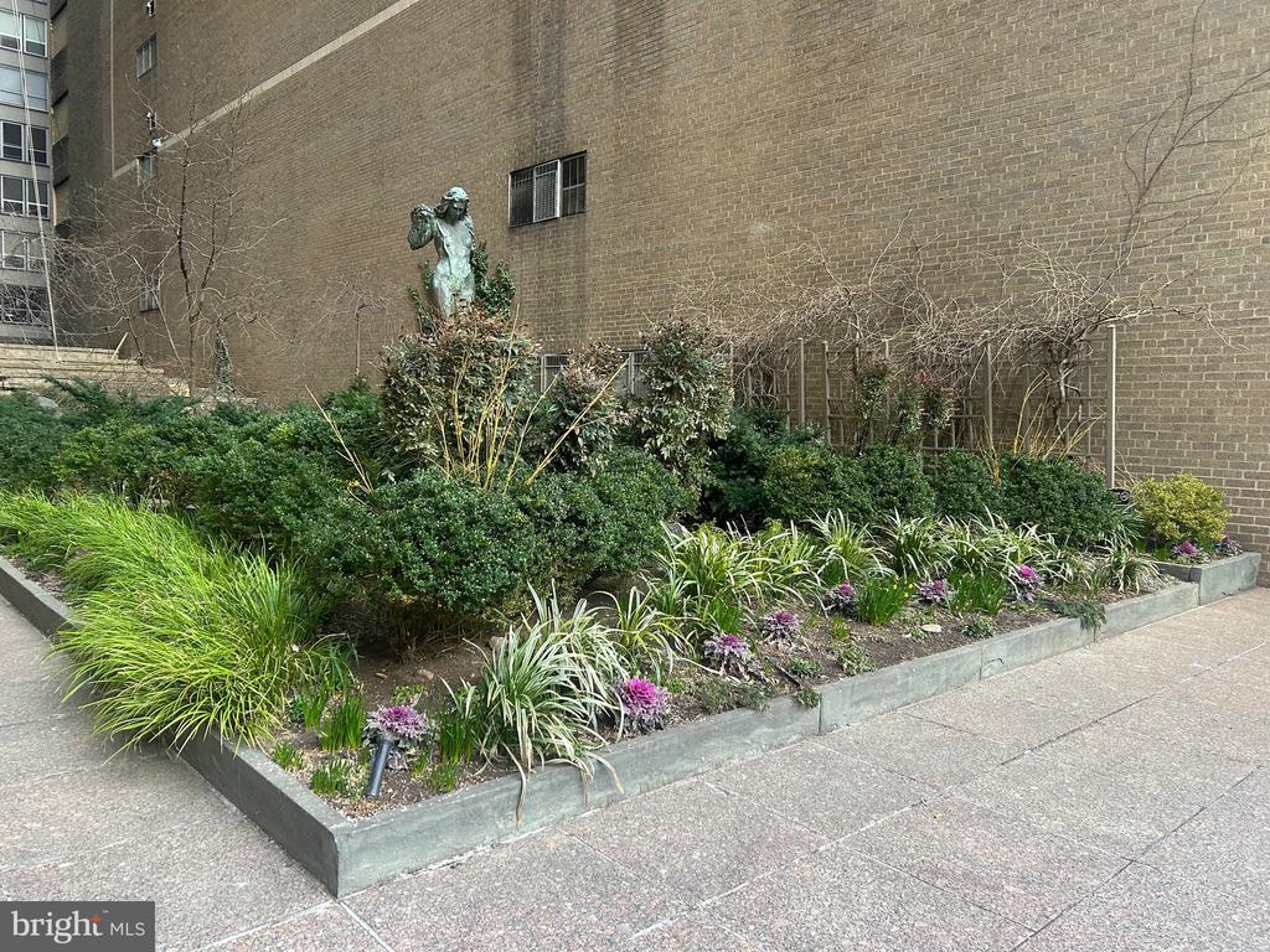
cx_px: 635
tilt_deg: -4.0
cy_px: 476
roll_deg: -1.0
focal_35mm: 26
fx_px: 954
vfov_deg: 53.1
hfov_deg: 67.3
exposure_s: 1/118
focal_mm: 5.7
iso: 125
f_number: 1.5
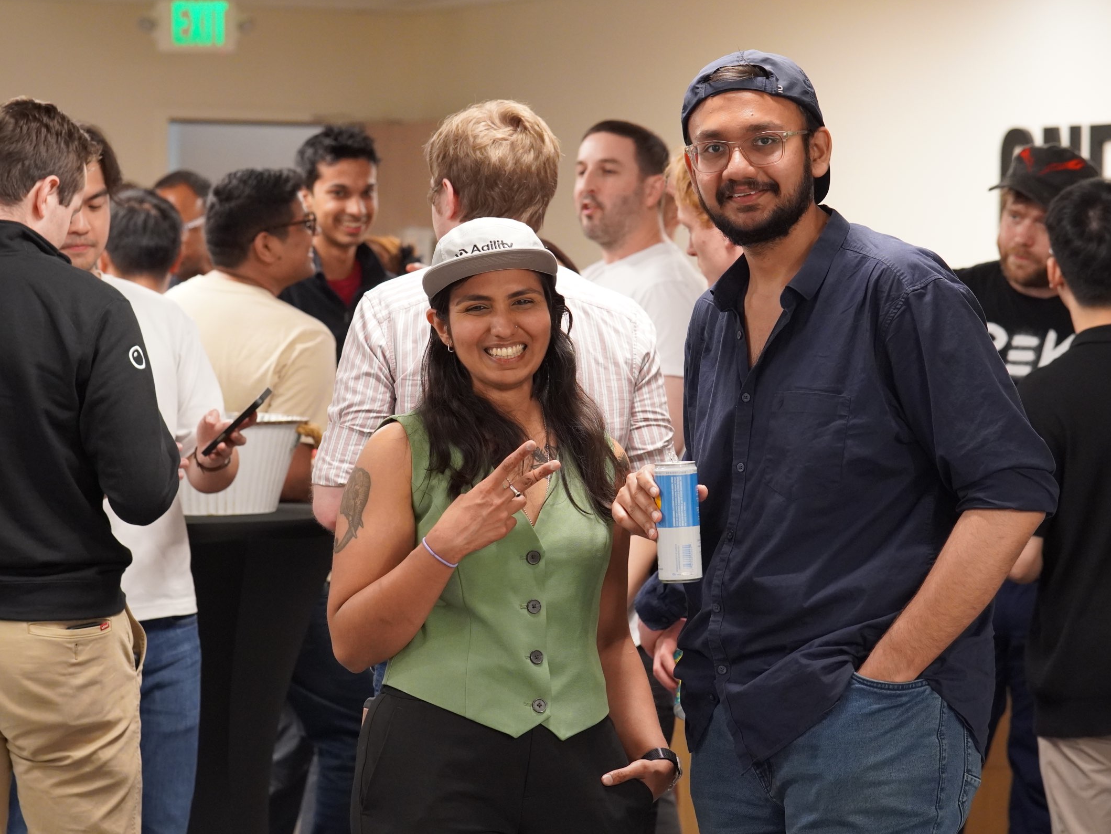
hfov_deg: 16.1
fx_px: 3934
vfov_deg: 12.1
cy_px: 418
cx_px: 553
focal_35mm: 123
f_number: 4
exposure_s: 1/160
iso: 2000
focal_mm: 75
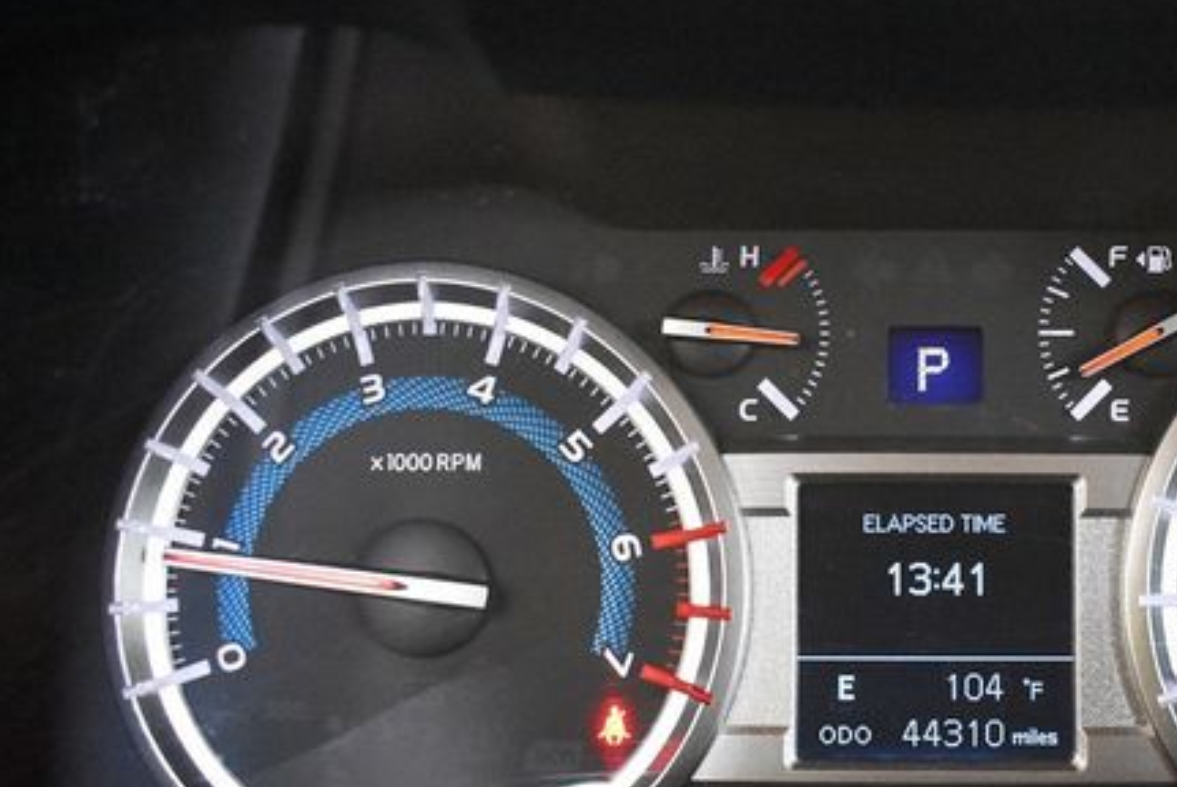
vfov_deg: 28.8
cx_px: 863
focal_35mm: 47
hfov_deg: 41.0
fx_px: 1529
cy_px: 480
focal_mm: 21
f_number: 3.8
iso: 4000
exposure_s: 1/125
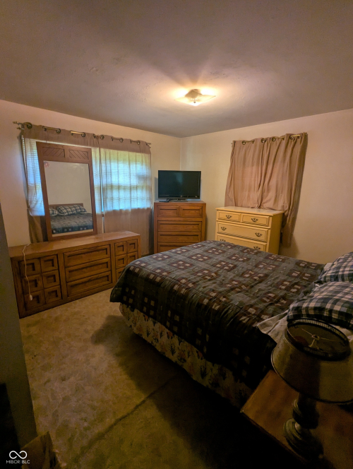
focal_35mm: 16
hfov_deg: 78.2
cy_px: 234
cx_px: 176
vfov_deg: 94.4
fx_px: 217
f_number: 2.2
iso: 132
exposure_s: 1/30
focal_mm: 2.35
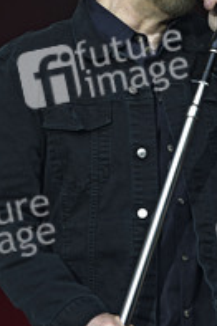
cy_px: 152
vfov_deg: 7.5
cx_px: 151
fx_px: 2482
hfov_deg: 5.0
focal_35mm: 274
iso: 800
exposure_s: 1/640
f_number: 5
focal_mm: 135
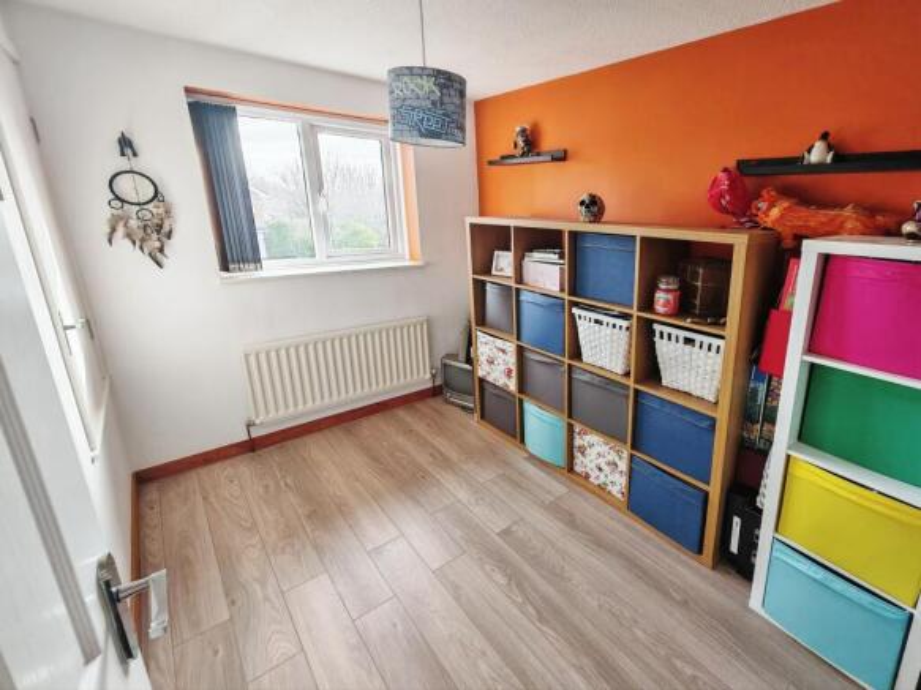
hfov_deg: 102.1
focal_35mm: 14
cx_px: 460
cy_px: 345
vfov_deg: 85.7
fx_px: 372
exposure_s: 1/50
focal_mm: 1.82
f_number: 2
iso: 160
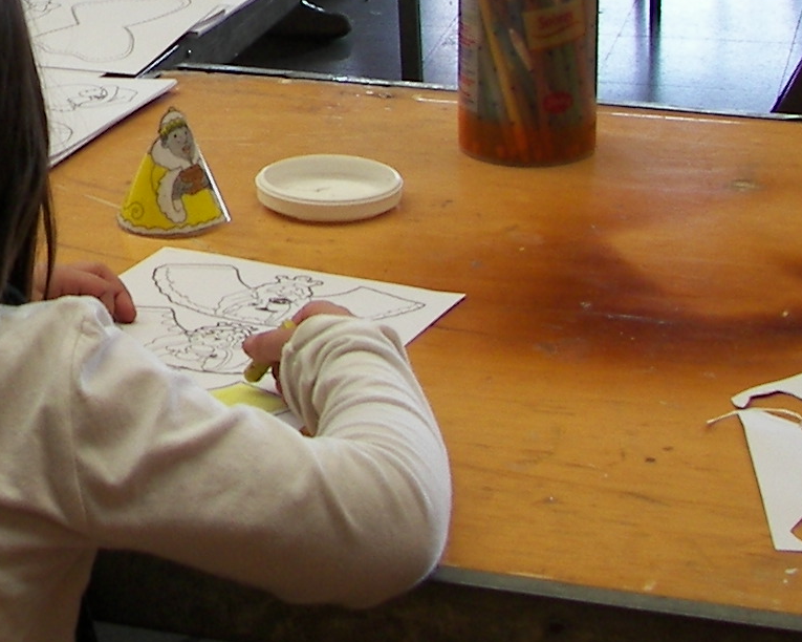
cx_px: -138
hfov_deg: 15.6
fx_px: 2825
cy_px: -212
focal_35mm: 119
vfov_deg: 12.5
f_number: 2.8
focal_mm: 6
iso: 50
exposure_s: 1/40
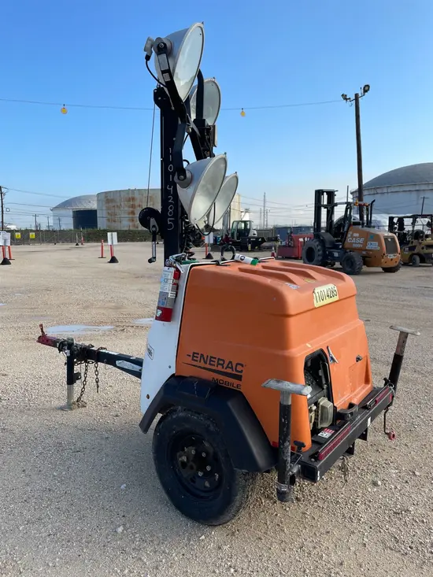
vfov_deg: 67.3
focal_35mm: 26
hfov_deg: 53.1
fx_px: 434
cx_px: 216
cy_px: 288
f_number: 1.6
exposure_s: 1/3401
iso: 50
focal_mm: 4.2
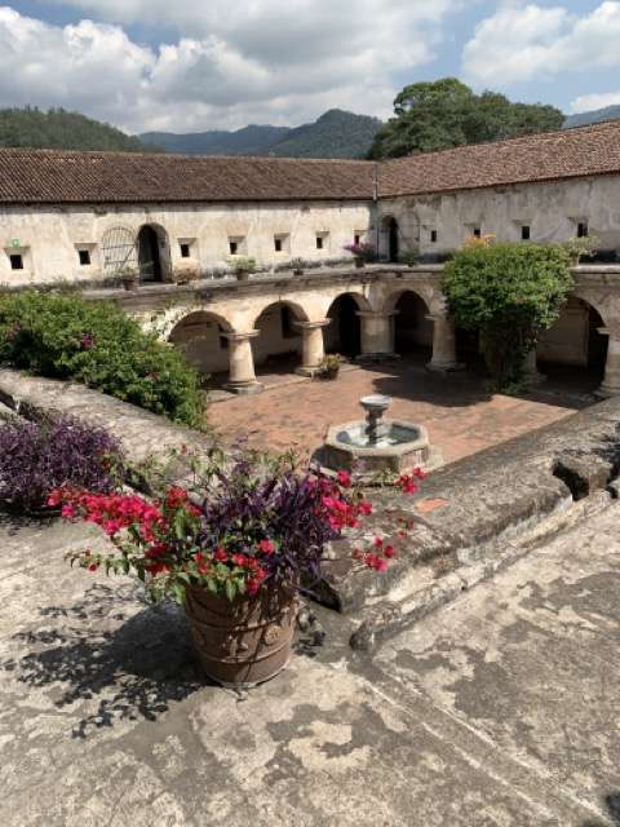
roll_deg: +3.8
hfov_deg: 53.1
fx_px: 621
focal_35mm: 26
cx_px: 310
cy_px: 414
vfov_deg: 67.3
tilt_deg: -13.7
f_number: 1.8
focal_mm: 4.25
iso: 25
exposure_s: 1/2309
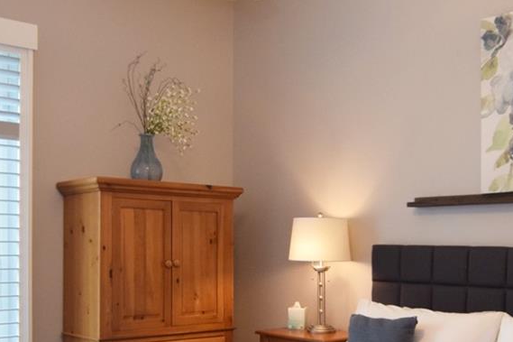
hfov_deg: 42.0
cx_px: 328
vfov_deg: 28.3
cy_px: 278
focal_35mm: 46
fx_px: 661
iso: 450
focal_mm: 11
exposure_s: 1/60
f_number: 4
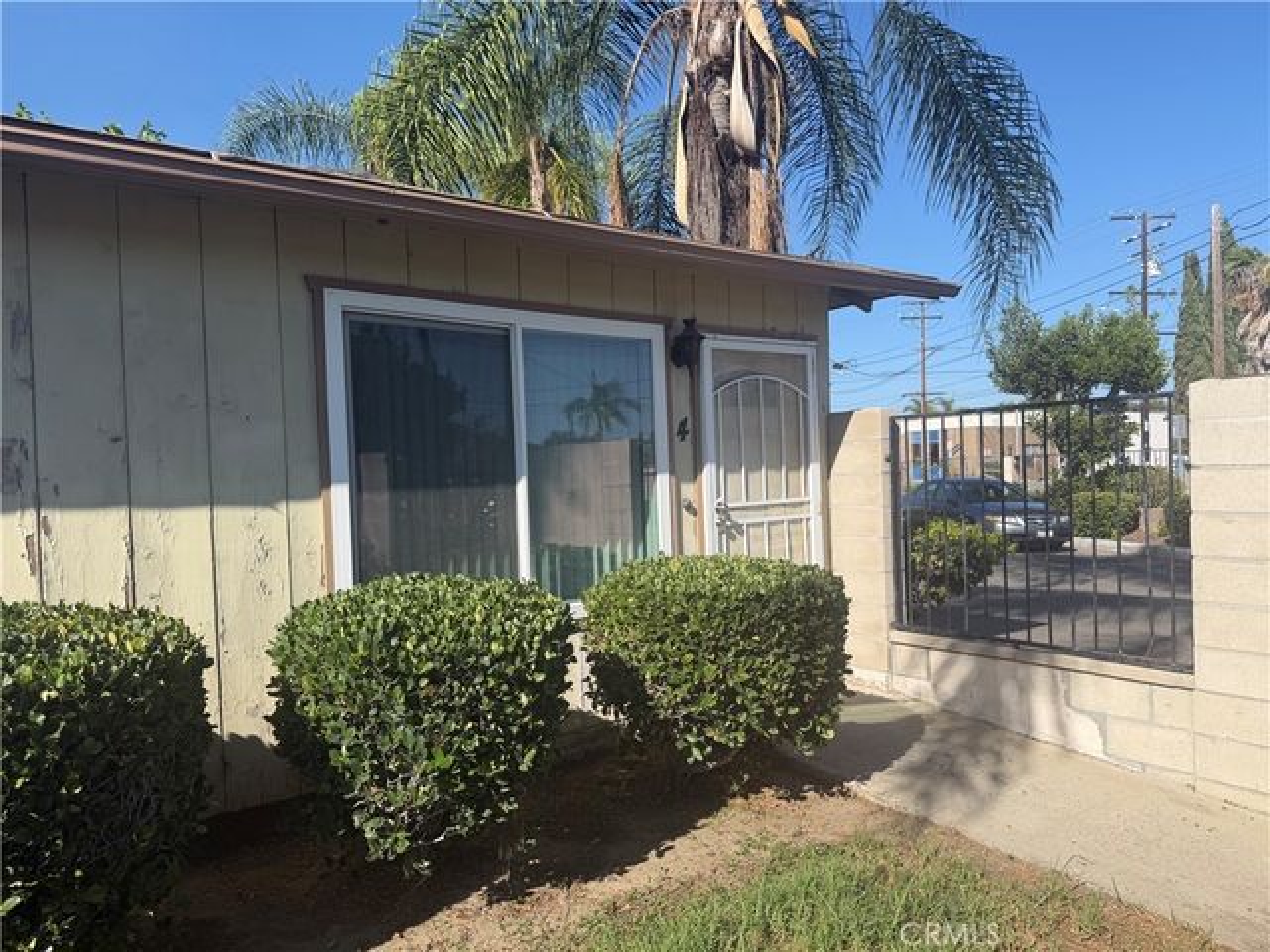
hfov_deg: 71.6
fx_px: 881
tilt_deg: -1.0
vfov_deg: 56.8
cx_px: 635
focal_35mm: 24
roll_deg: +1.8
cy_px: 476
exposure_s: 1/3759
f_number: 1.78
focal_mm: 6.76
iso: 80
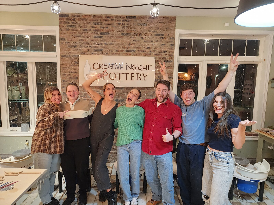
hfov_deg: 73.9
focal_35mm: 23
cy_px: 102
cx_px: 137
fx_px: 182
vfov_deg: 58.9
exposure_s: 1/120
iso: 800
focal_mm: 6.4
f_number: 1.8
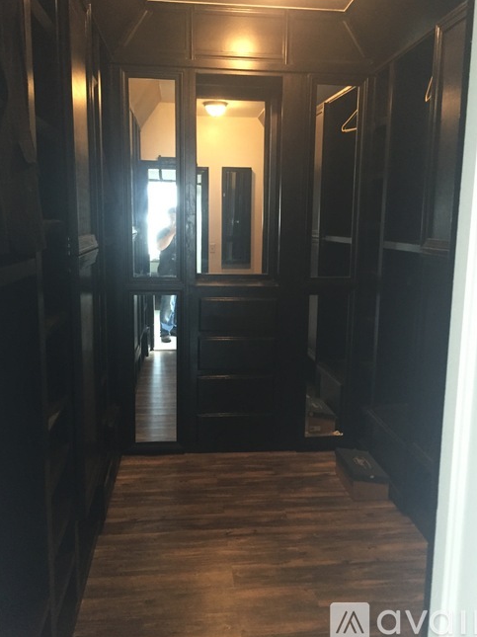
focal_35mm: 30
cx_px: 243
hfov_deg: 46.8
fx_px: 552
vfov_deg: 60.0
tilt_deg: -8.9
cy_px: 313
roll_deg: +0.1
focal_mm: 4.15
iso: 250
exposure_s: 1/17
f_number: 2.2
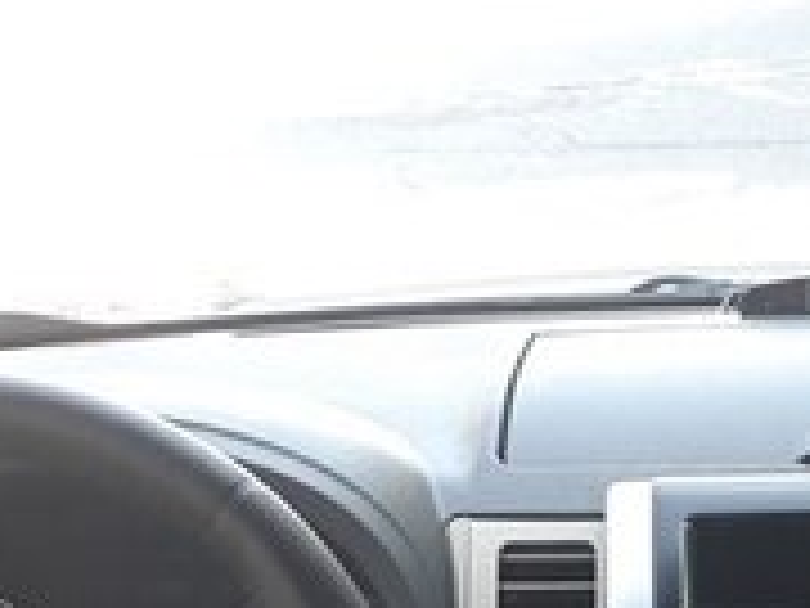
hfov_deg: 19.2
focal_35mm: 99
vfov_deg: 14.1
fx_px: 2317
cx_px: 850
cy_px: 871
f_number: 1.9
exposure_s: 1/100
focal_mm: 3.6
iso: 50
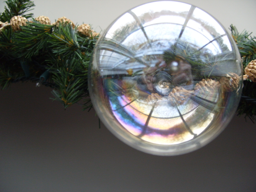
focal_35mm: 35
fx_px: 259
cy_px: 96
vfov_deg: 40.7
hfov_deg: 52.6
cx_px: 128
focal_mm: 7.8
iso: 120
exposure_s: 1/45
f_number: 2.8
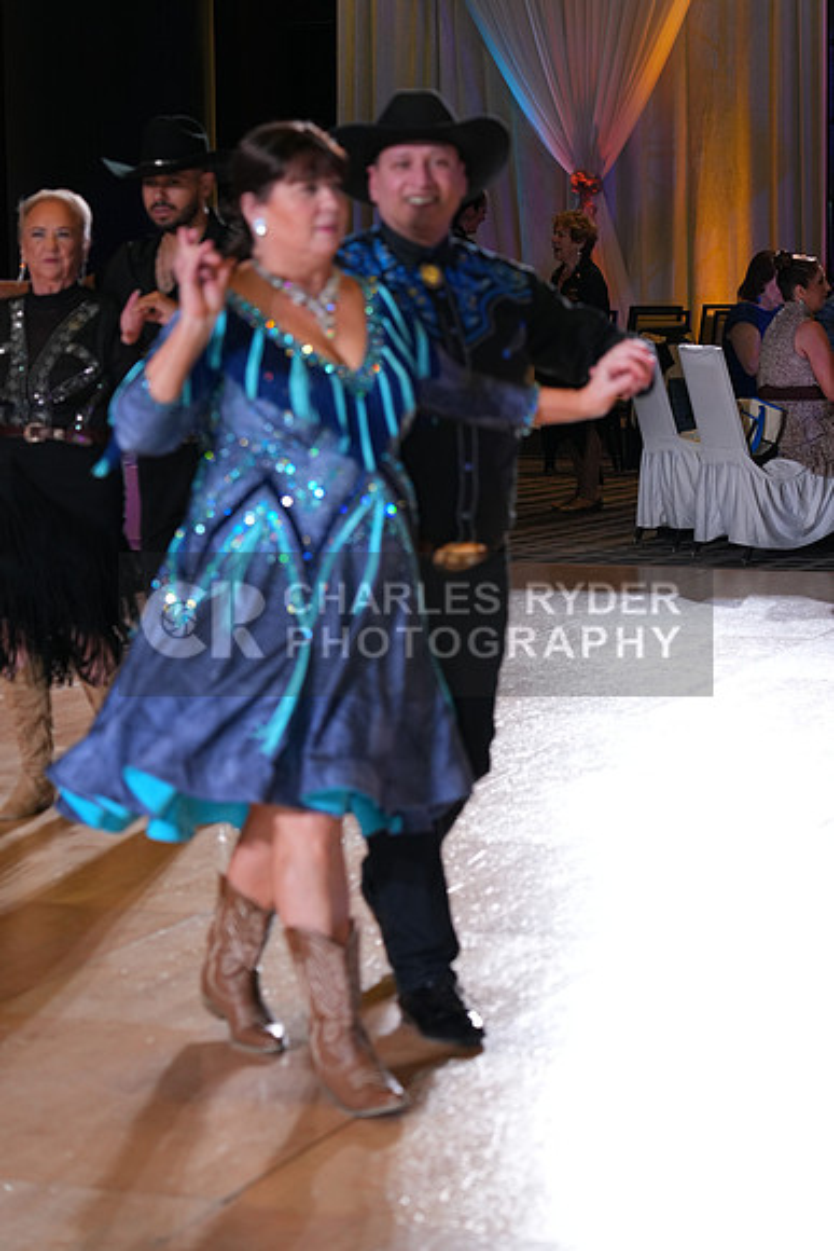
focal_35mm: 95
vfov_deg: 21.5
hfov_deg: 14.4
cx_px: 417
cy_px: 626
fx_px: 3299
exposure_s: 1/250
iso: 1600
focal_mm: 95
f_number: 4.5
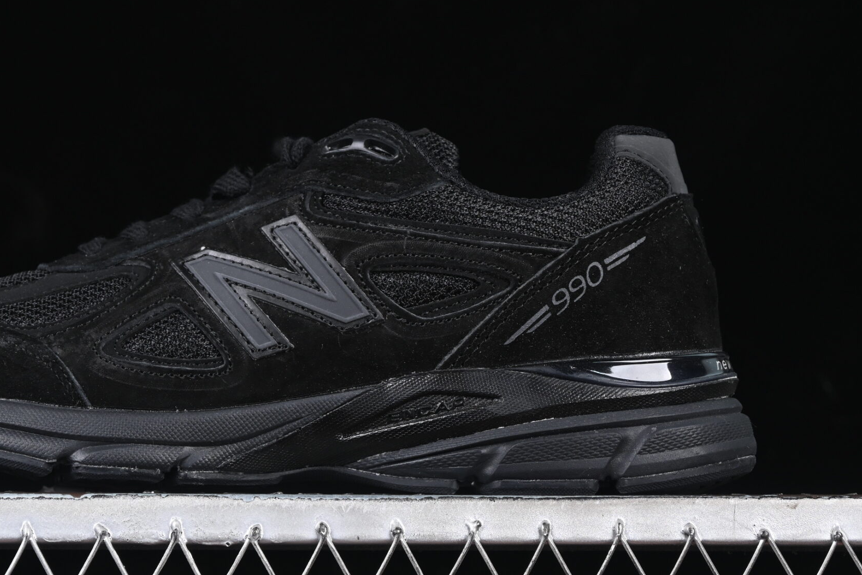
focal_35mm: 115
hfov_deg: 17.7
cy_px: 222
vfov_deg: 11.9
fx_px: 2753
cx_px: 287
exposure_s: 1/50
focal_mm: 50
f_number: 6.3
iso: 160
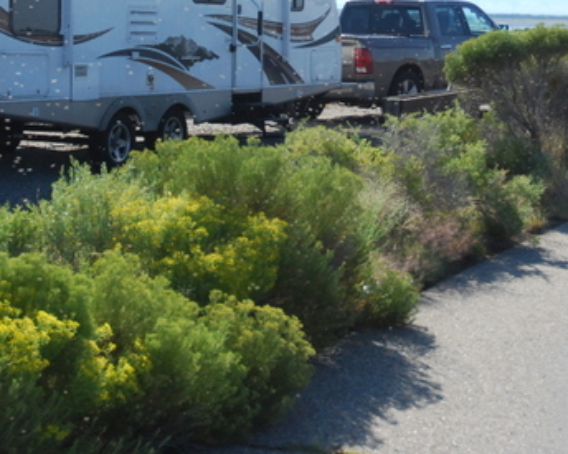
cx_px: 360
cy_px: 51
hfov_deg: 20.1
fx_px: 1598
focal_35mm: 95
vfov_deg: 16.0
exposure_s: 1/4000
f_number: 4.5
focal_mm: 29
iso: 800
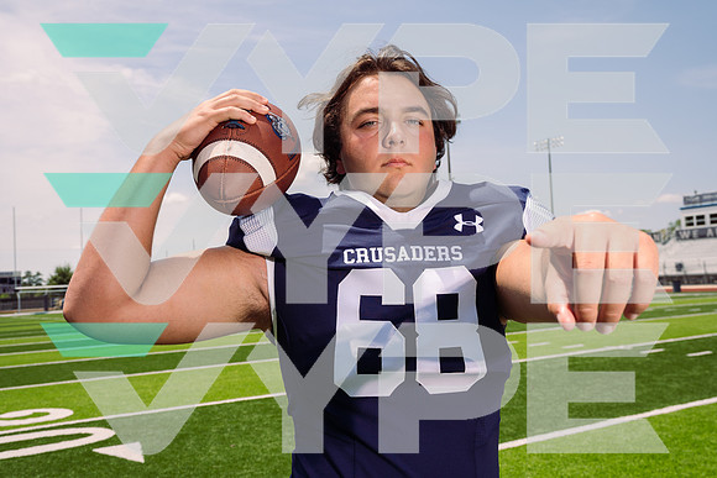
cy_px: 239
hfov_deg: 50.7
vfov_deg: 35.1
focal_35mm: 38
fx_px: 757
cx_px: 358
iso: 50
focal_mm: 38
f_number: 9
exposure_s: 1/250
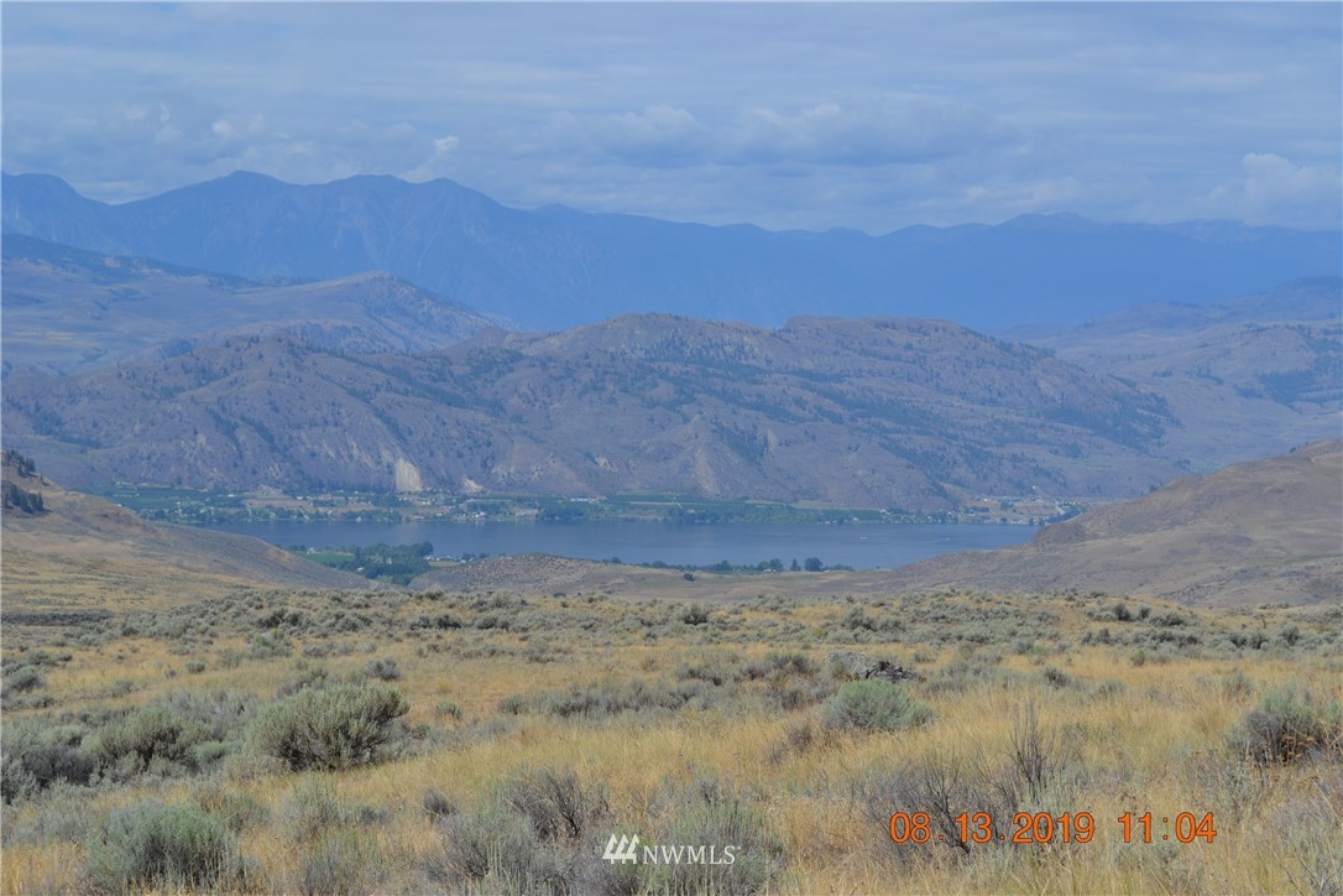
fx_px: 3077
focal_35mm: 82
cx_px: 672
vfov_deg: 16.6
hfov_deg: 24.6
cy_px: 448
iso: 100
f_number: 9
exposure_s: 1/320
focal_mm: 55
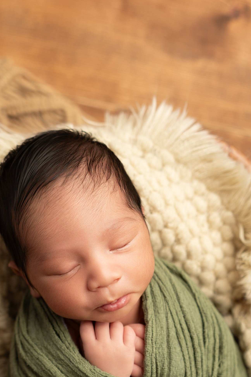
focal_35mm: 69
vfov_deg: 28.5
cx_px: 102
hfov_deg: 19.7
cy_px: 315
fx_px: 721
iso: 100
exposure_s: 1/200
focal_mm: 35
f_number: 2.2
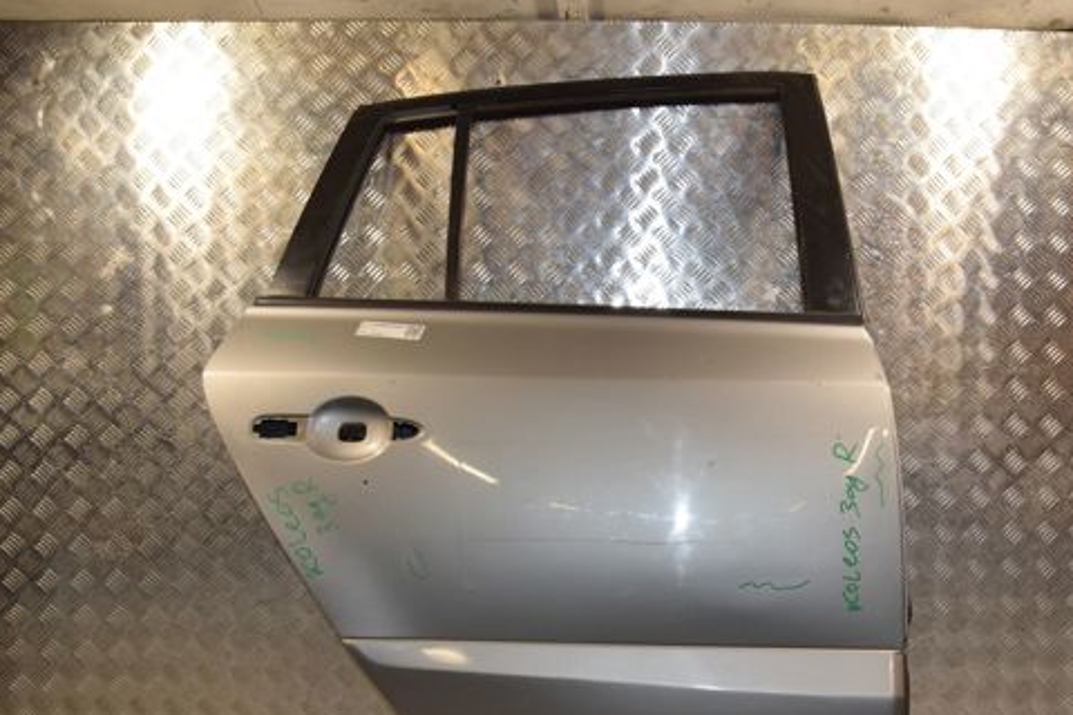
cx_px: 664
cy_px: 451
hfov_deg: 52.6
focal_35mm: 36
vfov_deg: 36.6
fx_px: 1073
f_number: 8
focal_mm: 18
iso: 800
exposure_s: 1/200
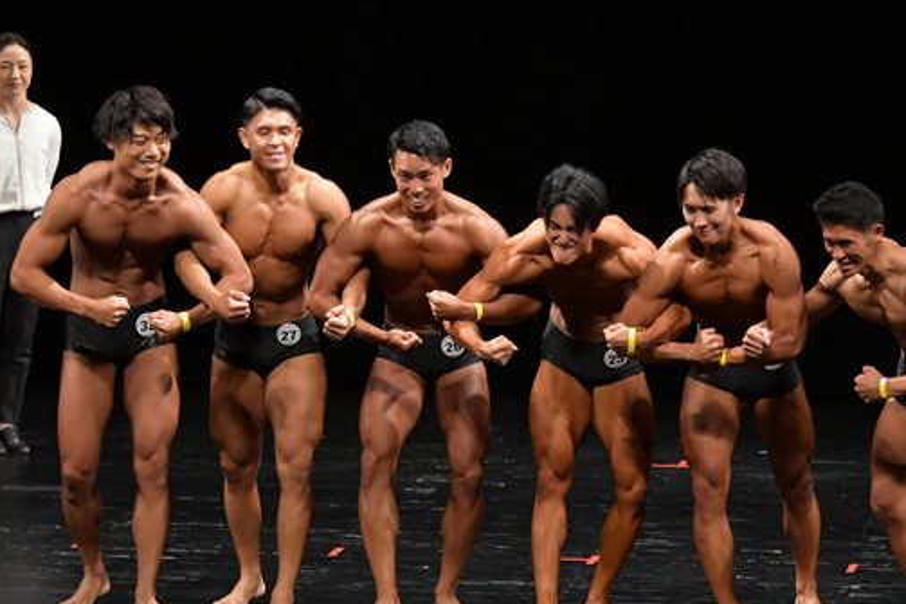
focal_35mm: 268
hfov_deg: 7.7
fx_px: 6742
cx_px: 538
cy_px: 352
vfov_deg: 5.1
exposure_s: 1/400
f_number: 5.6
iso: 3200
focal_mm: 116
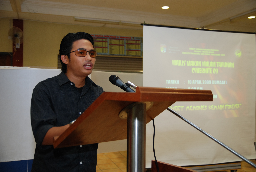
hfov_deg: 49.5
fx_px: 278
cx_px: 128
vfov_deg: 34.4
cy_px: 86
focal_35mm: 39
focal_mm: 26
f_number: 2.8
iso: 500
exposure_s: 1/60
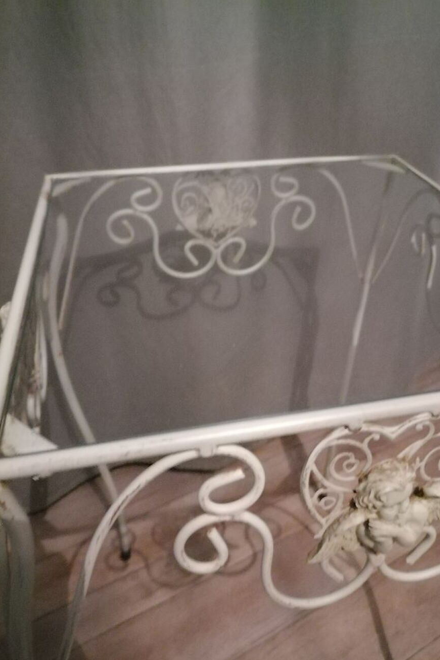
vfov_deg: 63.6
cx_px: 254
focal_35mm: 29
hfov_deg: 44.8
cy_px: 340
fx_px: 531
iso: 4000
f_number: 1.8
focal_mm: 5.4
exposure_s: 1/14.3
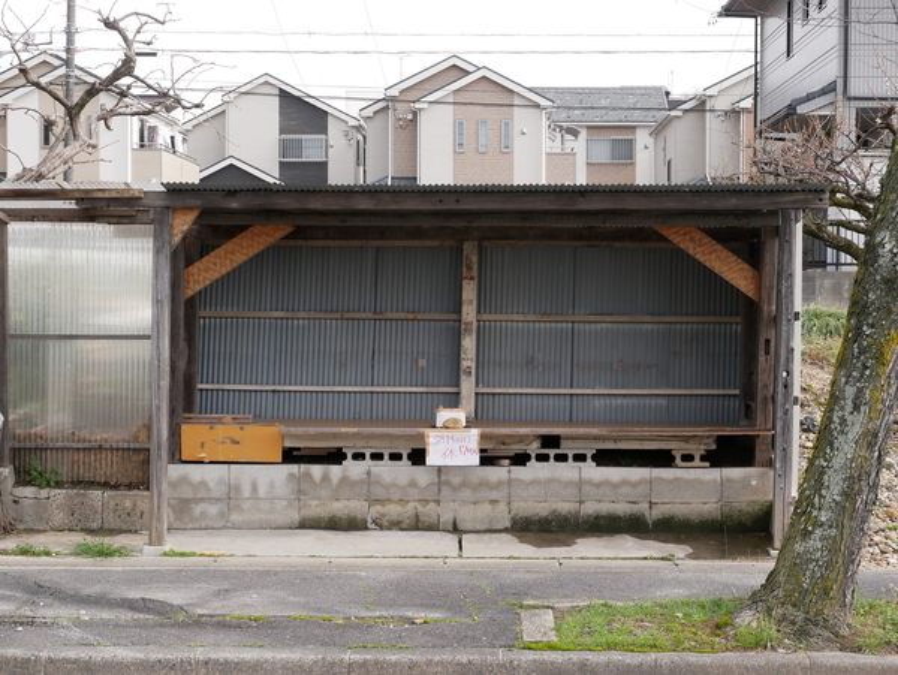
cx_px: 449
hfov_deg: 27.0
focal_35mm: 72
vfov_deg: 20.5
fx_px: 1869
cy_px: 338
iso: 800
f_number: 9
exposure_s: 1/320
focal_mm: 36
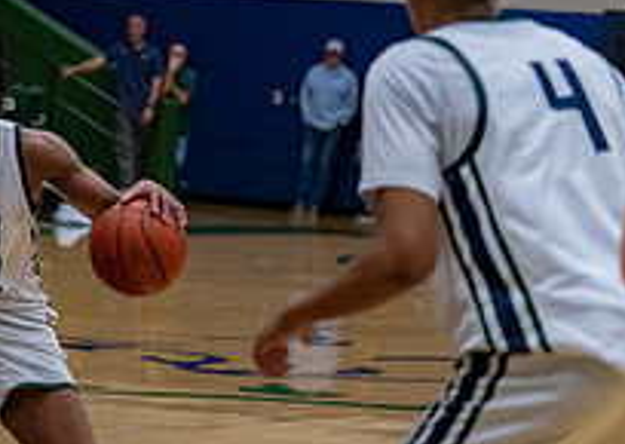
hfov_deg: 9.6
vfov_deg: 6.9
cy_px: 178
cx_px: -49
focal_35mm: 209
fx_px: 3704
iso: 2500
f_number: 2.8
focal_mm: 70
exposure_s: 1/1000
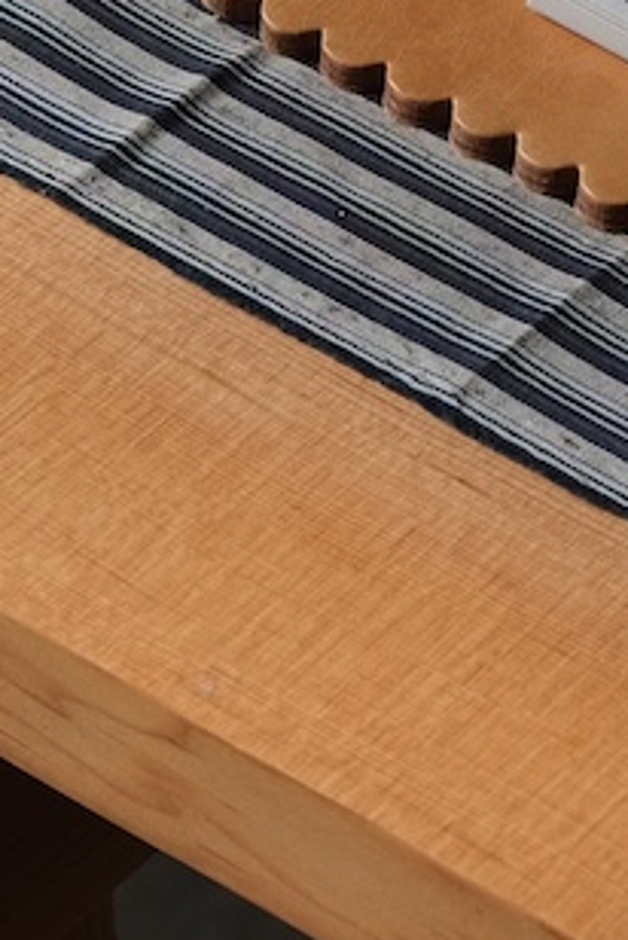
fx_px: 5743
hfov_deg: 6.2
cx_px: 1073
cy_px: 1291
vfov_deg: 9.2
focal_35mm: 220
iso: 320
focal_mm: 25.7
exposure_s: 1/320
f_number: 4.5
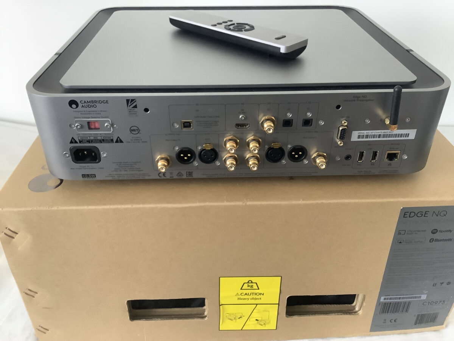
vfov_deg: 45.4
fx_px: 407
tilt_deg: -31.7
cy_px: 170
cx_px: 227
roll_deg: -0.3
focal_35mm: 31
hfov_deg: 58.4
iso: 320
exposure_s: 1/60
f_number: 2.4
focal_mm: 3.3
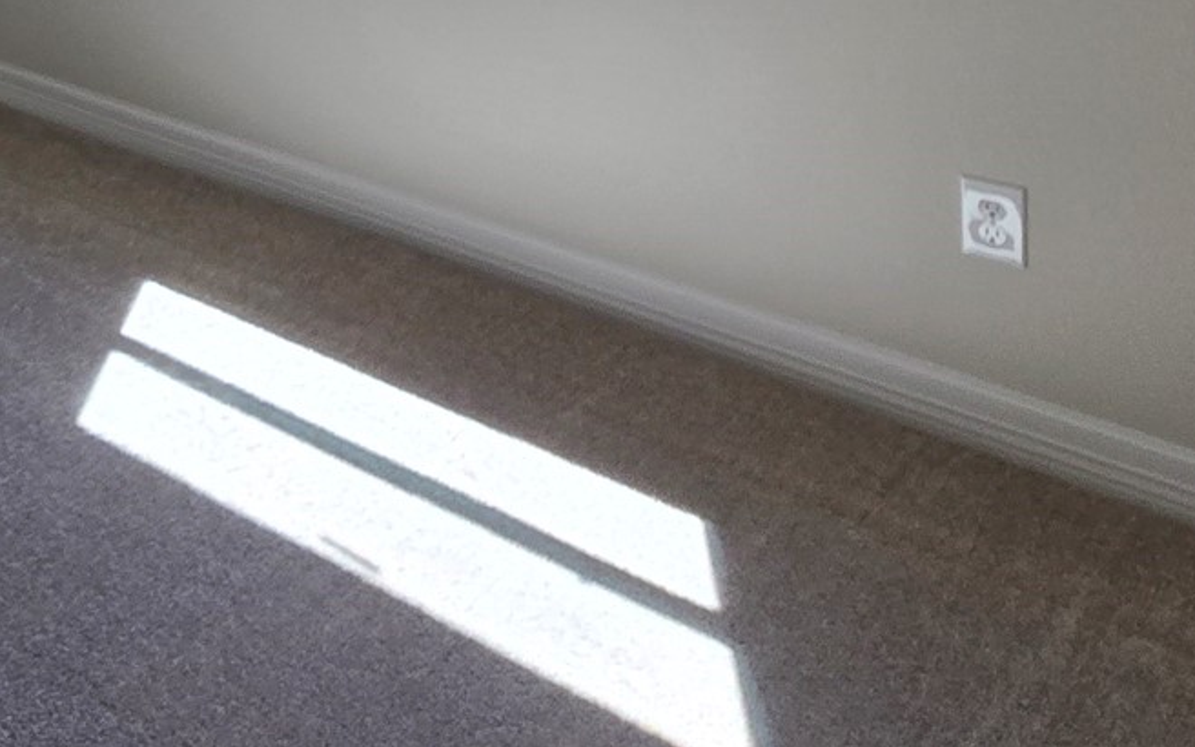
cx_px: -264
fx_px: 1400
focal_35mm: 43
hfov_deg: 35.5
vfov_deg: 23.6
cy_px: -384
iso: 50
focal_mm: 2.2
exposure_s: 1/210
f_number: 2.2
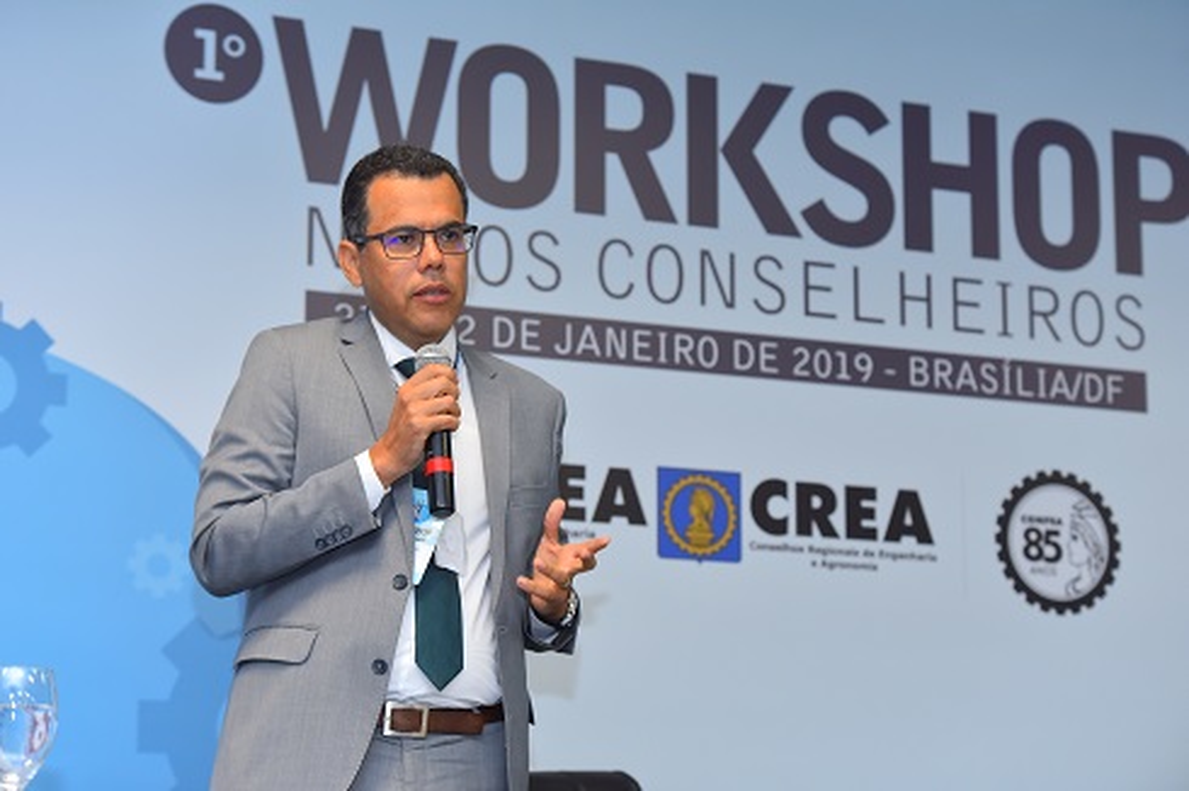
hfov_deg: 20.4
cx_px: 594
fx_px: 3300
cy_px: 396
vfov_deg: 13.7
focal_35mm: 100
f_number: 4
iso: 1250
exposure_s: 1/125
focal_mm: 100
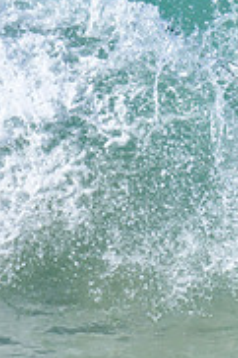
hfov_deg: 0.4
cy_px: 91
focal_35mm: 3498
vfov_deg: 0.6
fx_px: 34752
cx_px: 527
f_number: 6.3
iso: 450
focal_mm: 800
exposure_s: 1/2000
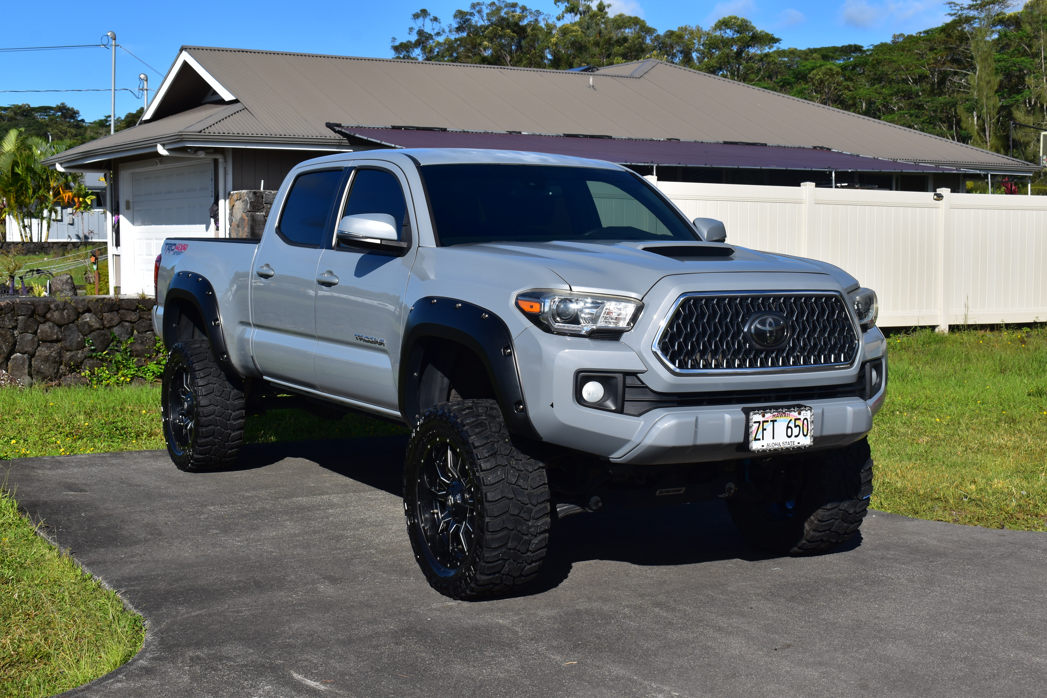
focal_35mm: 51
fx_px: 1483
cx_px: 524
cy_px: 349
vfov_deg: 26.5
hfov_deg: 38.9
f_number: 11
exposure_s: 1/500
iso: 280
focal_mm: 34
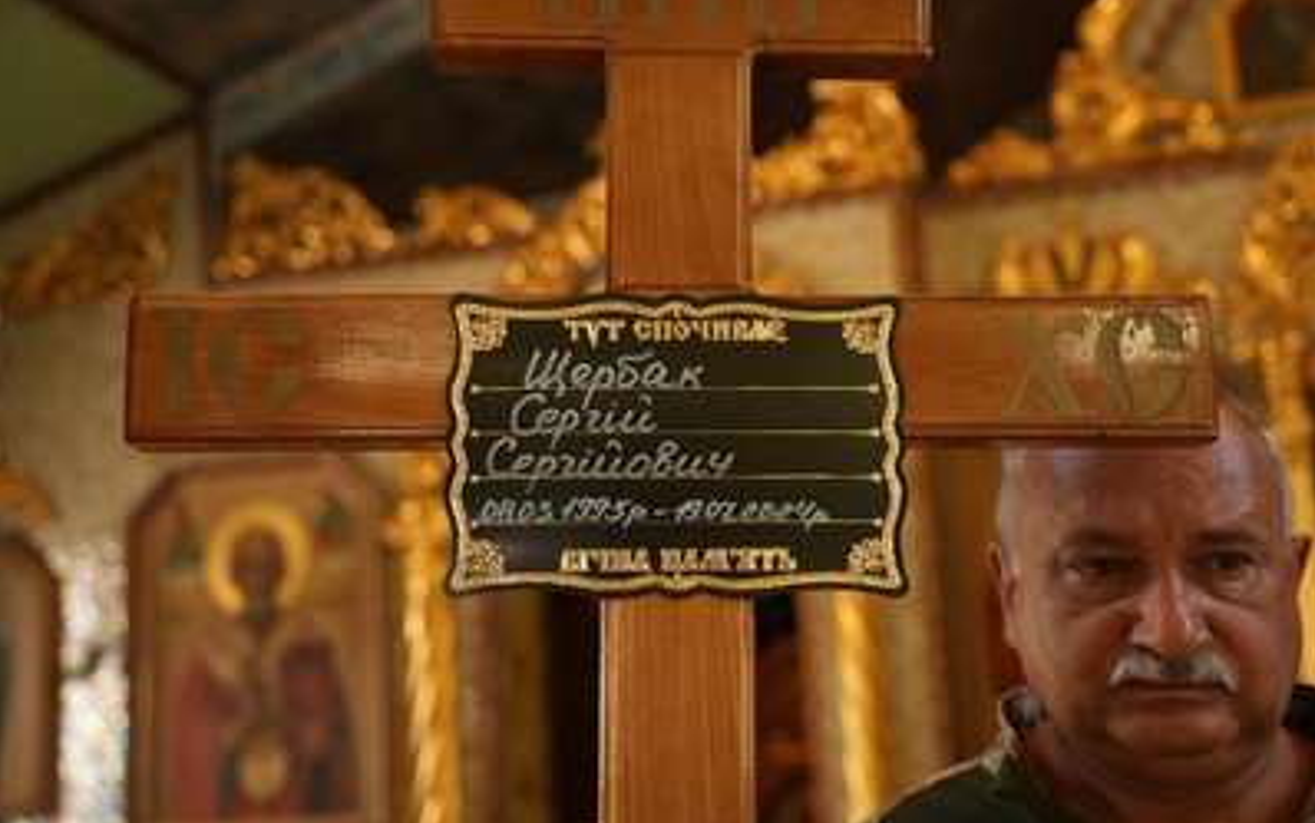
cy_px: 428
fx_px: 1470
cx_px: 658
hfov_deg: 48.2
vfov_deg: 31.3
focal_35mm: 41
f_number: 2.8
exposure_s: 1/400
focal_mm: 40
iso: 4000
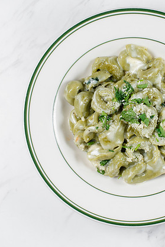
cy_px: 118
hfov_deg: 13.8
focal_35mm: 99
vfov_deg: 20.6
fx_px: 680
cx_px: 123
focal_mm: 50
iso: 200
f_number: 9
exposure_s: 1/200
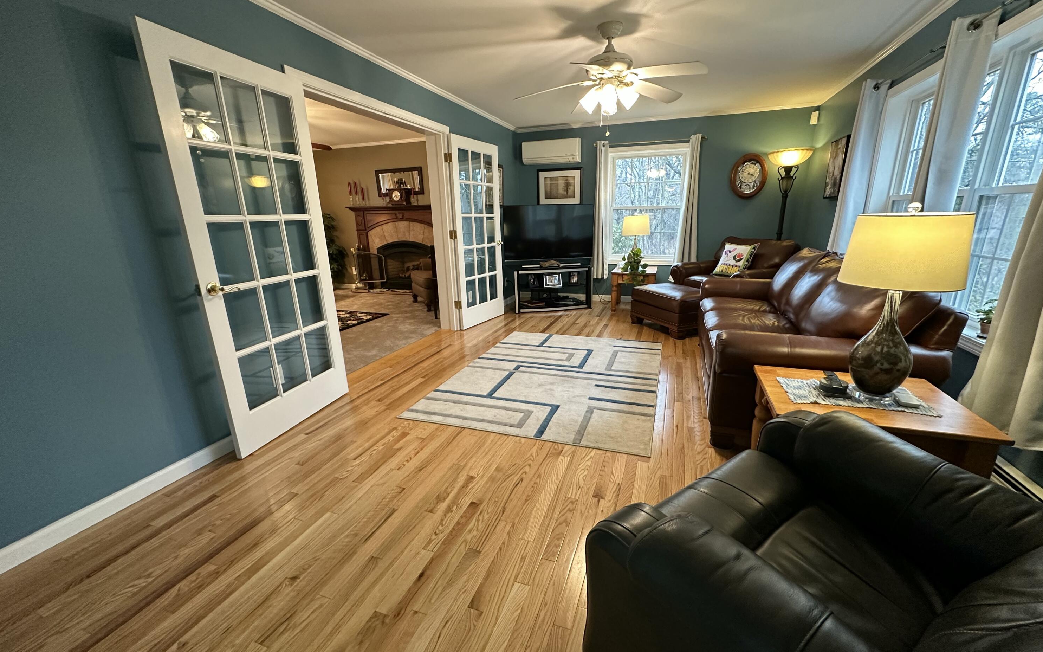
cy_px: 338
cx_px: 526
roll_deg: +0.6
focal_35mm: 15
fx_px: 426
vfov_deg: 74.8
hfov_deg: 101.5
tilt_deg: -17.3
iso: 320
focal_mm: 2.22
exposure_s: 1/60
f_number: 2.2
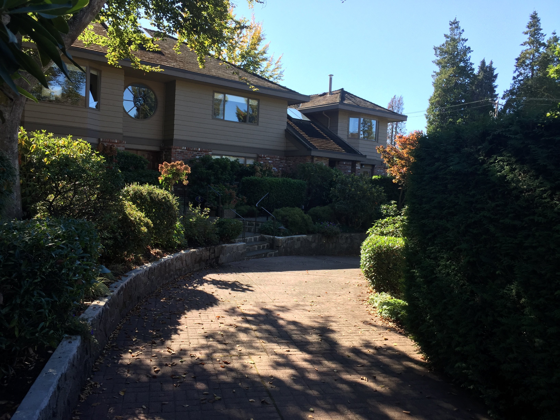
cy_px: 210
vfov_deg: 48.2
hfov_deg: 61.7
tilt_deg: -1.5
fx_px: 469
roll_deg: -3.0
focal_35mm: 29
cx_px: 280
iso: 32
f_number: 2.2
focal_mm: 4.15
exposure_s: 1/465
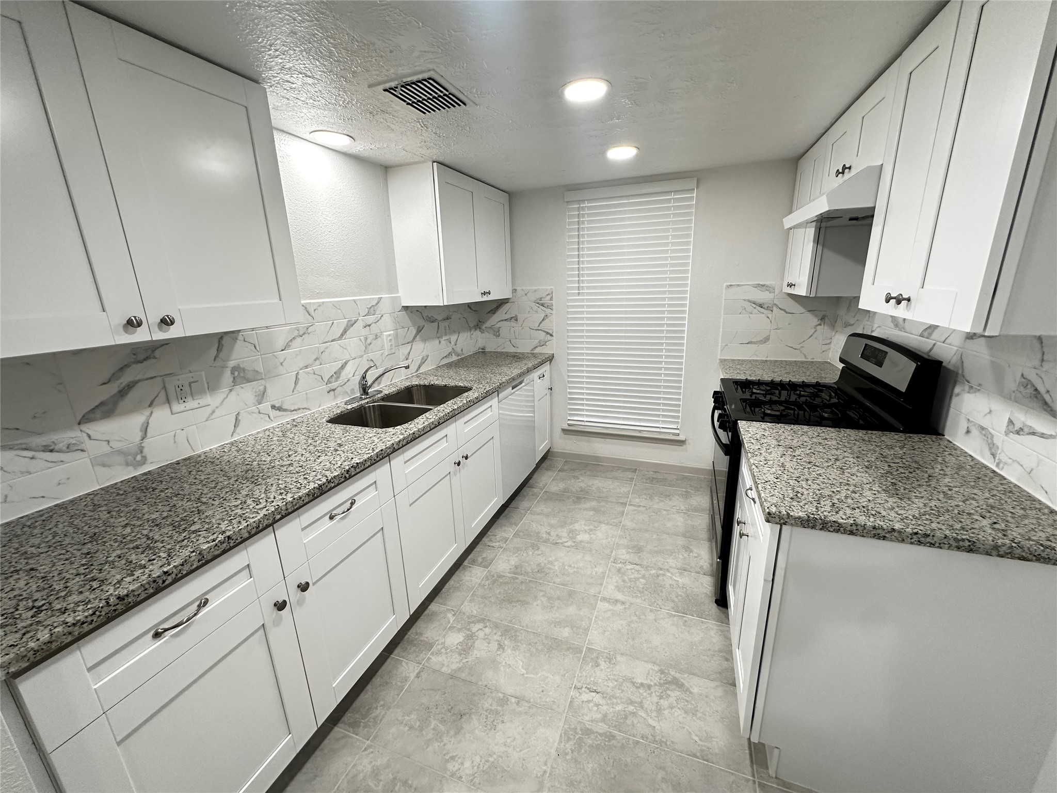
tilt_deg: -15.1
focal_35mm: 14
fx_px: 427
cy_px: 396
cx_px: 528
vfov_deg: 85.7
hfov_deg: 102.1
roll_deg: +1.4
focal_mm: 2.22
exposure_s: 1/120
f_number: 2.2
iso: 200
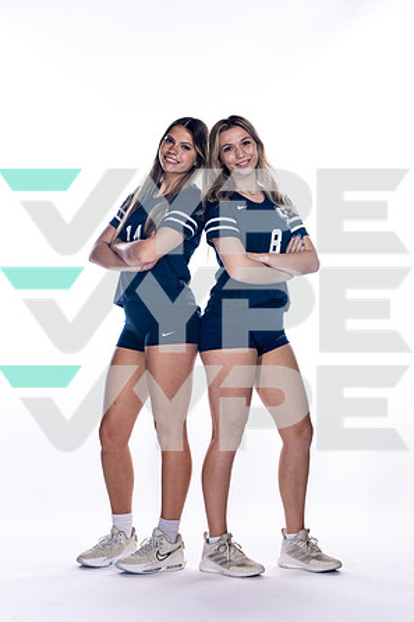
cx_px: 206
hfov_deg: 13.3
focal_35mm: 103
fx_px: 1778
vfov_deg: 19.8
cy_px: 311
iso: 400
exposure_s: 1/250
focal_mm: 102
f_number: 5.6
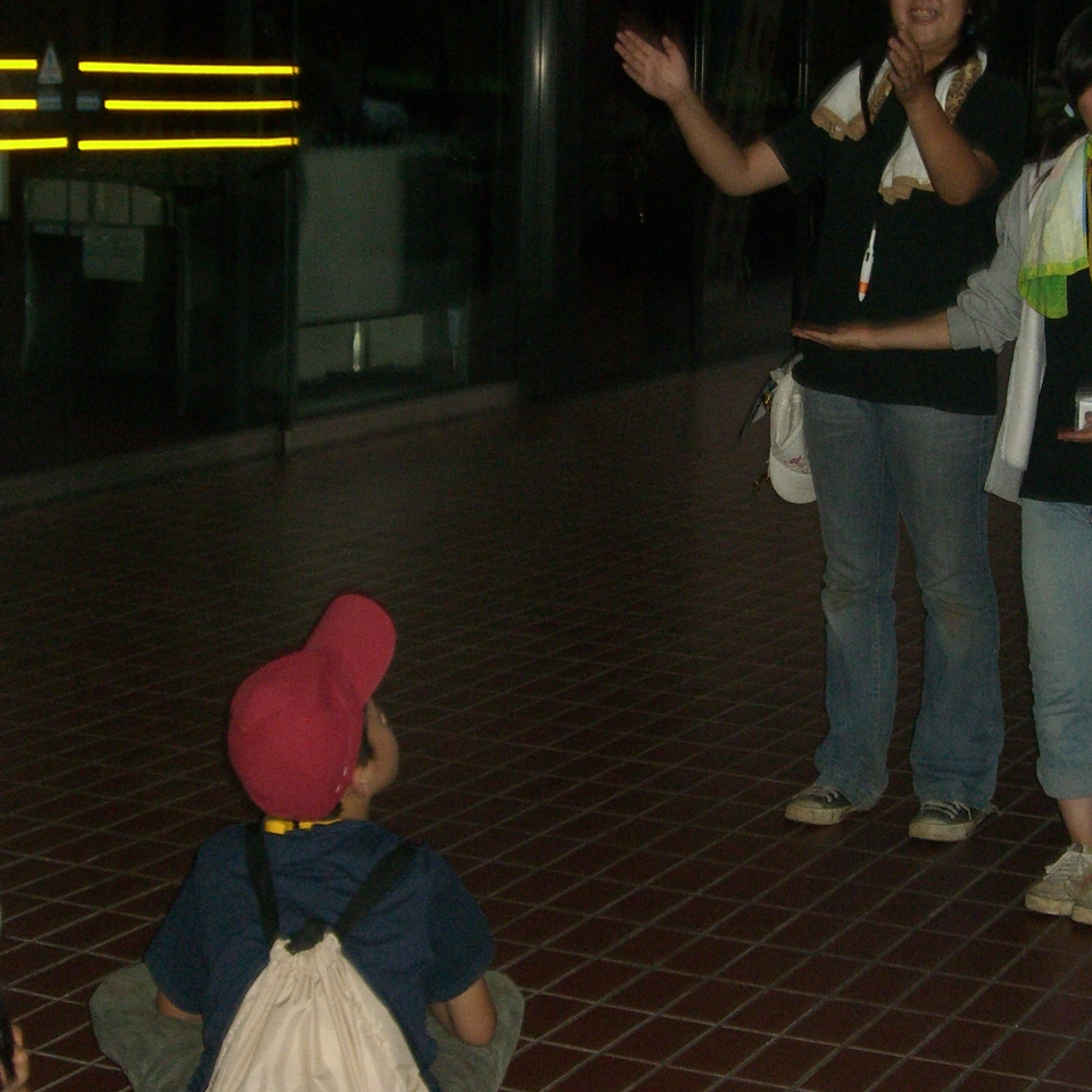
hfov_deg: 21.3
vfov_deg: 21.4
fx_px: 2891
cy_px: 448
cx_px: 720
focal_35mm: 81
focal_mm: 9
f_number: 3.3
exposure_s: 1/60
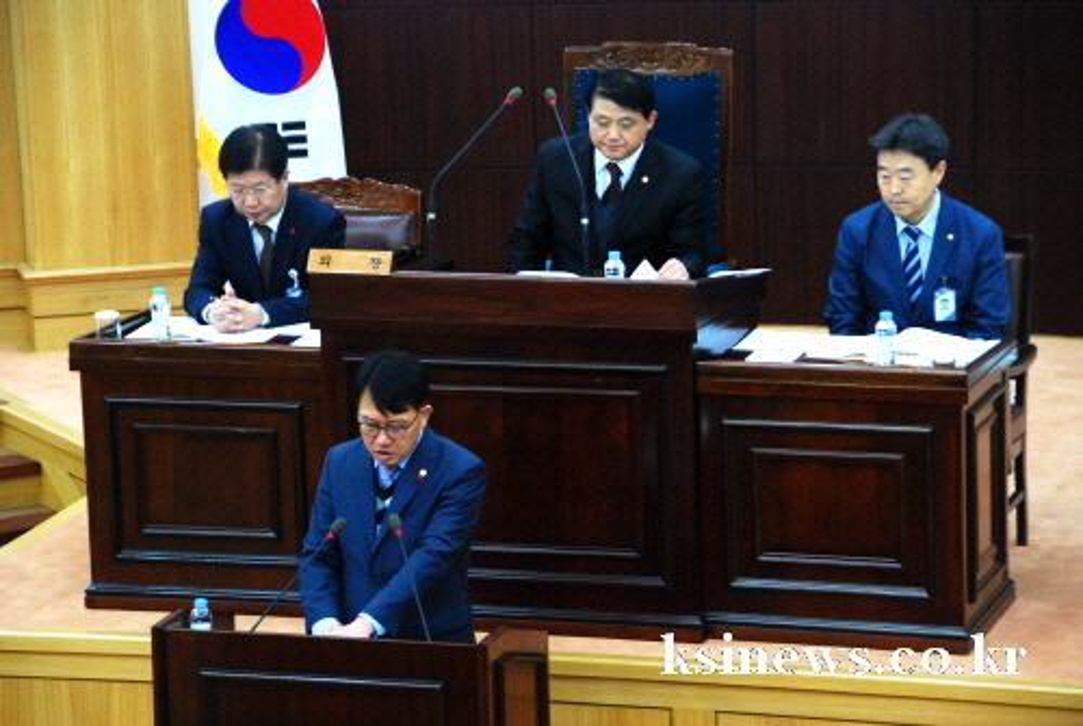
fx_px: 4745
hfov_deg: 13.0
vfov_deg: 8.7
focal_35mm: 158
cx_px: 542
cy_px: 363
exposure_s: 1/25
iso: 1250
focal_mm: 105
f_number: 5.6
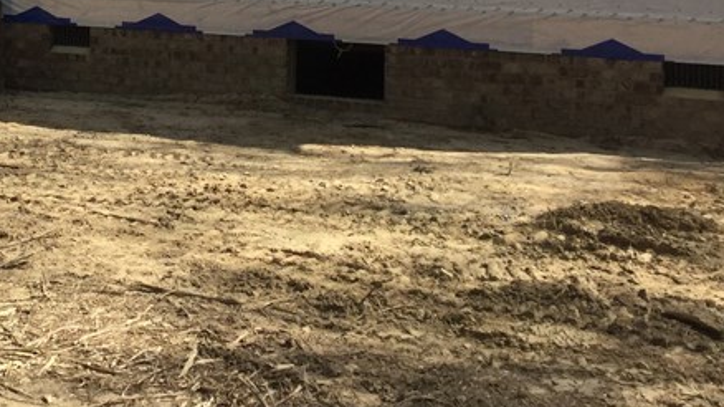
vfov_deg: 14.7
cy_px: -94
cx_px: 117
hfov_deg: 26.2
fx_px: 1516
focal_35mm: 79
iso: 25
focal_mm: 3.3
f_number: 2.4
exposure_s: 1/668
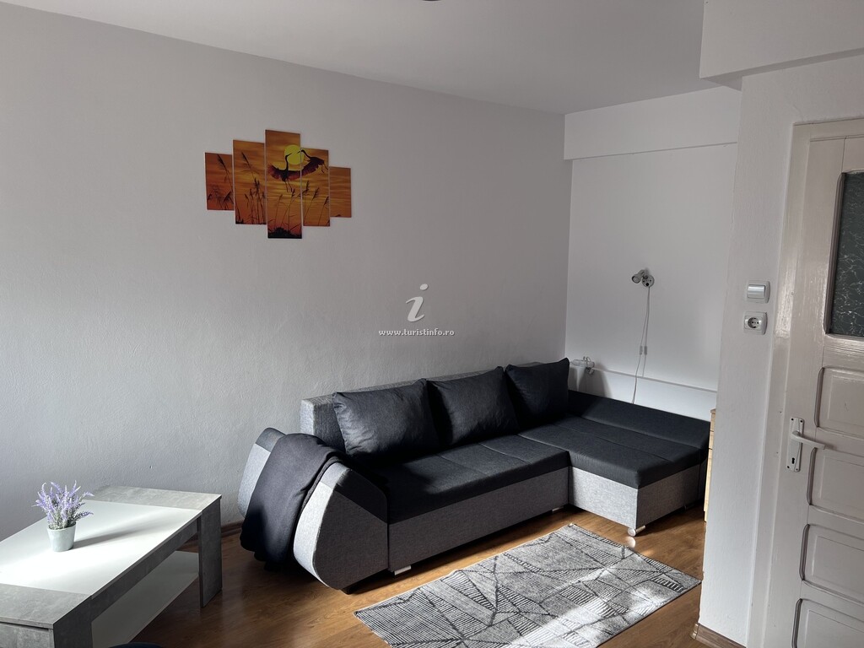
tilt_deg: -7.3
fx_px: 649
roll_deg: -0.3
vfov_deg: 53.1
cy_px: 324
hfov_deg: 67.3
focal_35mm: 26
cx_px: 432
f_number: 1.5
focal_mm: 5.7
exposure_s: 1/133
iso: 32
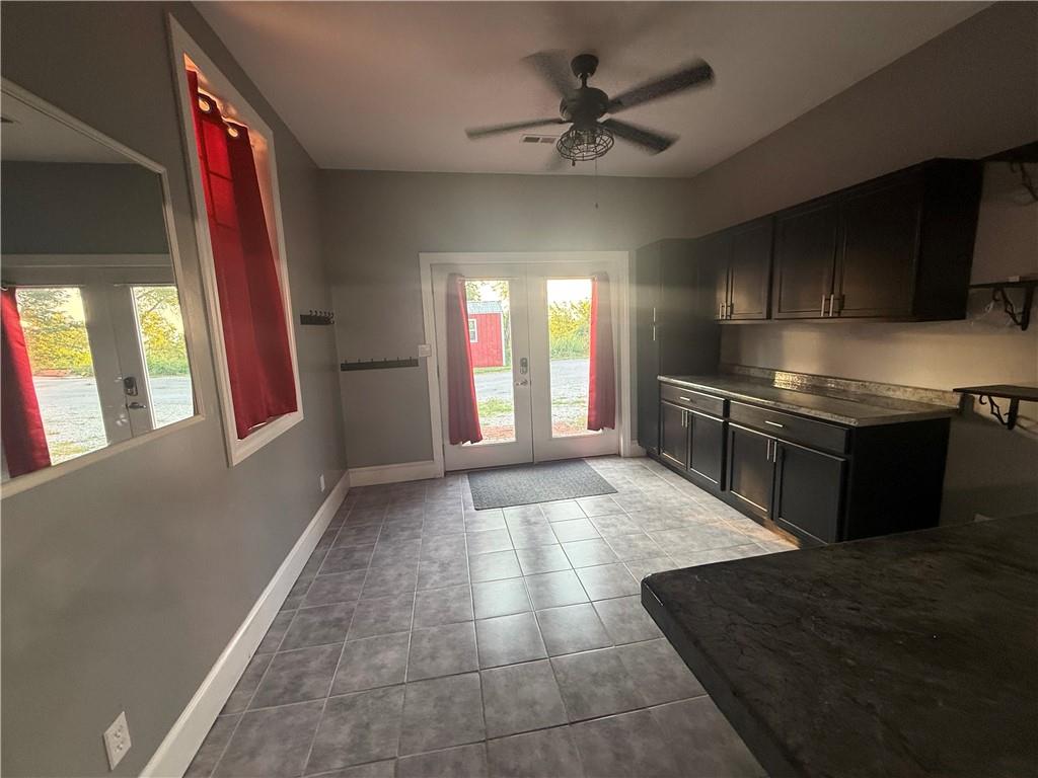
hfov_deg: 102.1
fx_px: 420
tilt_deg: -8.5
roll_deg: +2.7
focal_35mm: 14
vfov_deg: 85.7
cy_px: 389
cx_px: 519
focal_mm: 2.22
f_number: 2.2
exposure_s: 1/60
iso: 200
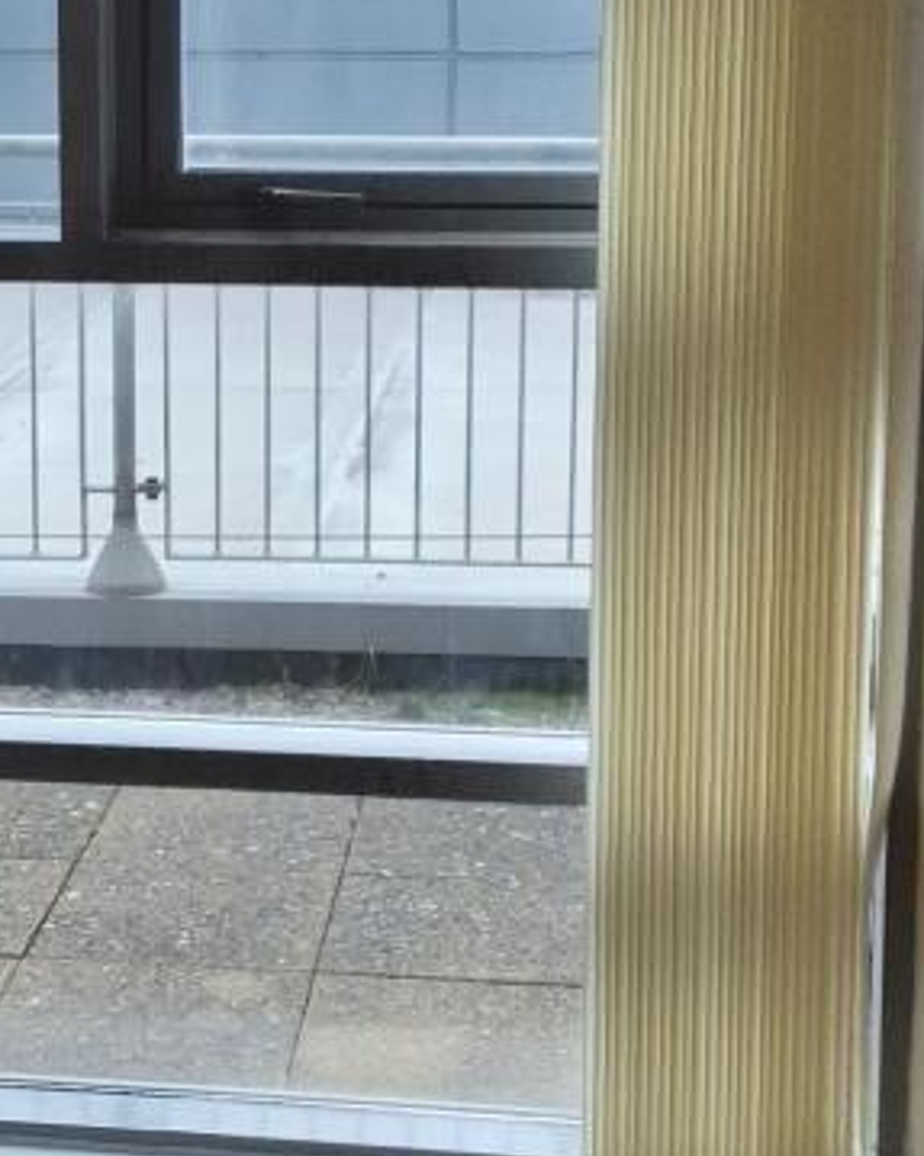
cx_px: 103
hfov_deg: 19.3
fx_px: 2667
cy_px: 345
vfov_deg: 24.3
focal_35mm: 78
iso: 32
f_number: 1.9
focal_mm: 2.91
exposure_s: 1/1096
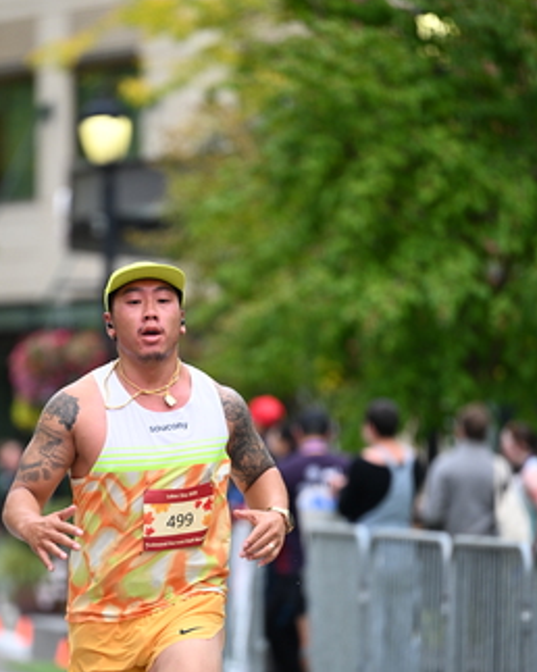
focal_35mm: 312
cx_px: 163
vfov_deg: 6.2
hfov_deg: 5.0
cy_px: 431
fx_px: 6204
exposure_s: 1/2000
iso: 640
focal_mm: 195
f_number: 2.8
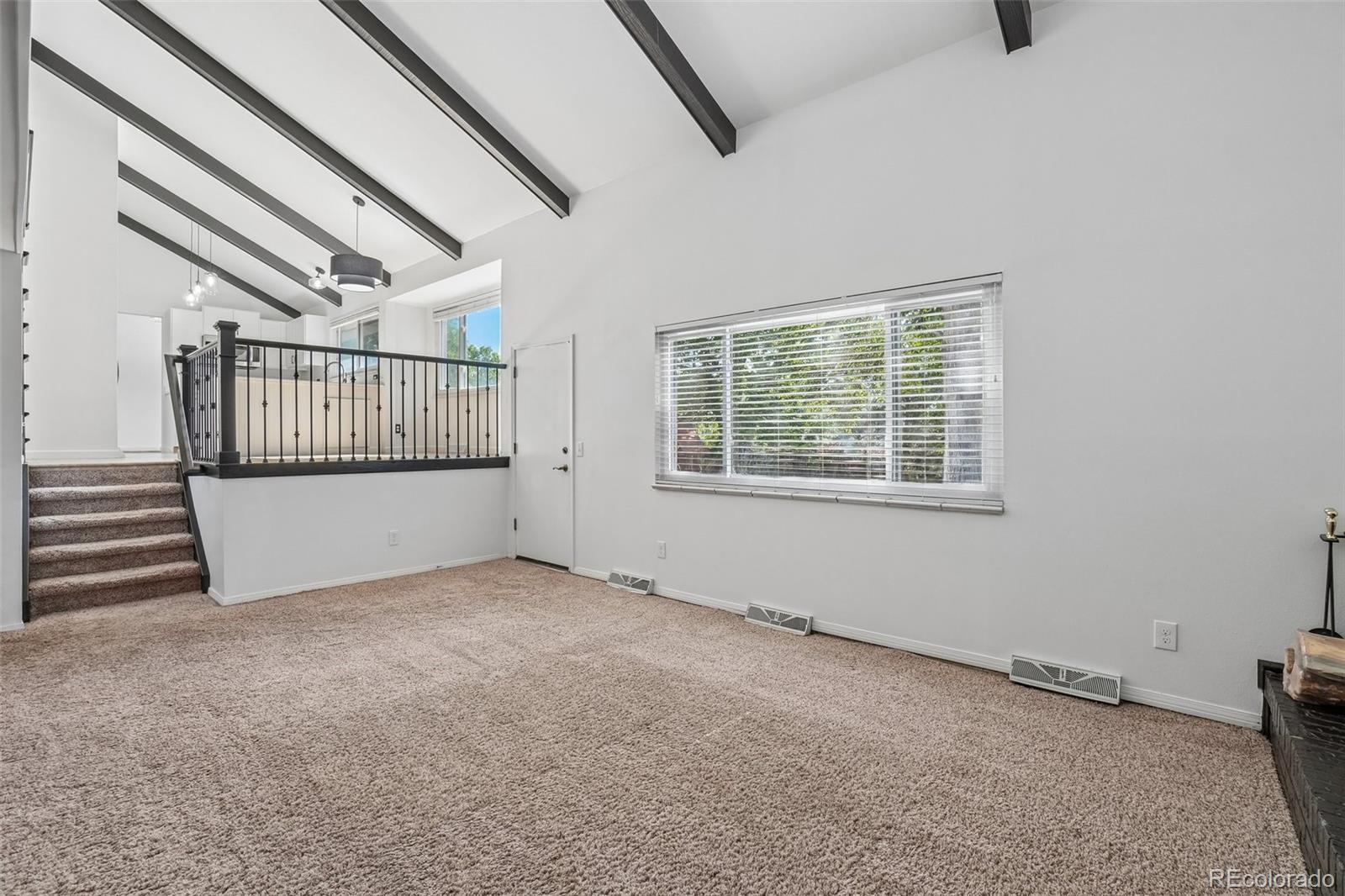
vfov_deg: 77.3
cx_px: 672
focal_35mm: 15
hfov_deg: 100.4
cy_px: 448
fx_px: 560
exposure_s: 1/20
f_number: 8
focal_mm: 10
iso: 400
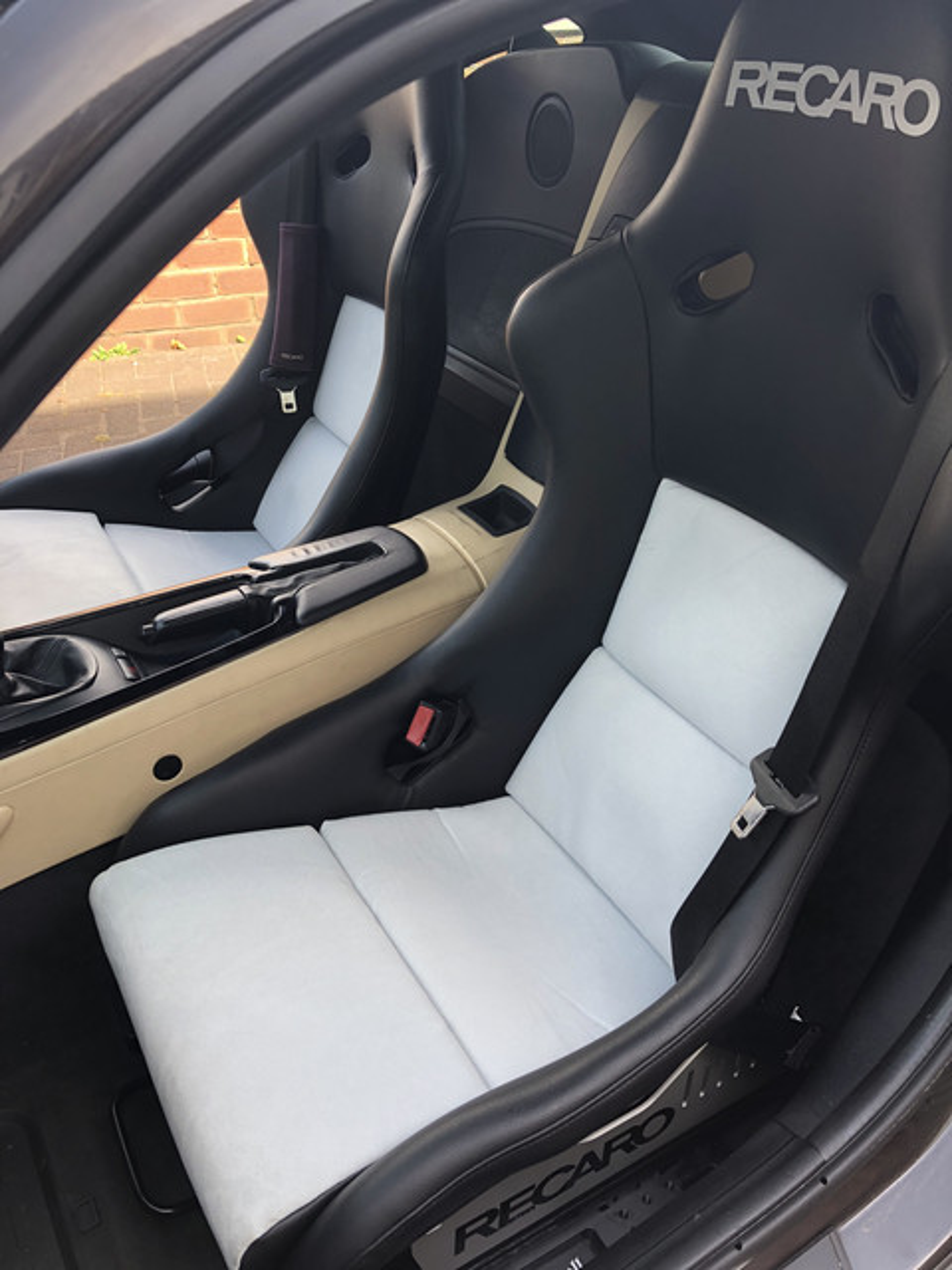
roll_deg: +2.7
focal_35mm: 28
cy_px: 635
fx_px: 1027
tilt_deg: -35.0
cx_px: 476
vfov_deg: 63.4
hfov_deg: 49.7
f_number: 1.8
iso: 25
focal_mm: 3.99
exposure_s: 1/120
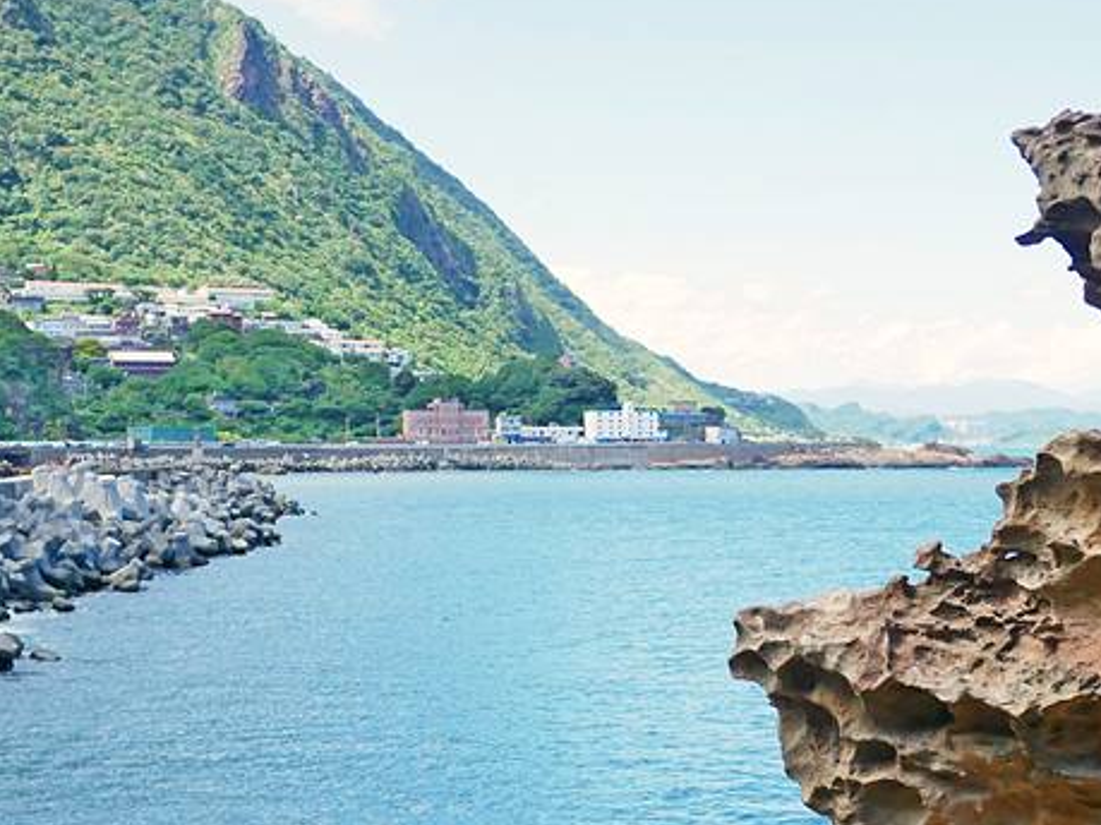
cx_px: 580
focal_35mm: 61
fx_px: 1940
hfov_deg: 31.7
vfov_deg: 23.9
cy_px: 577
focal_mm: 14
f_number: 3.5
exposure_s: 1/1000
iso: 200
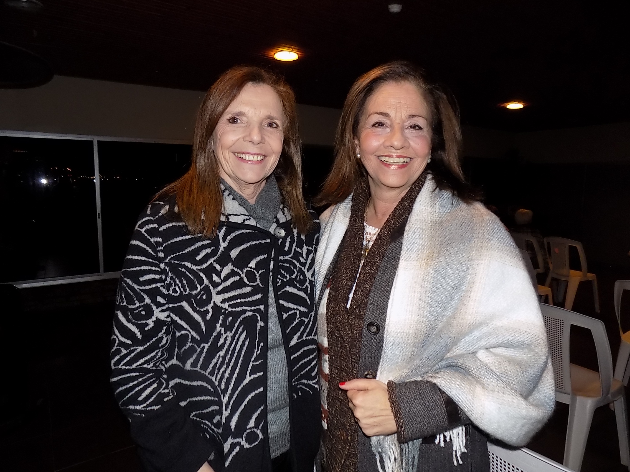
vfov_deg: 58.9
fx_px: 419
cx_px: 315
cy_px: 236
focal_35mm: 23
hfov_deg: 73.9
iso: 200
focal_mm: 4
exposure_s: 1/30
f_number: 3.1
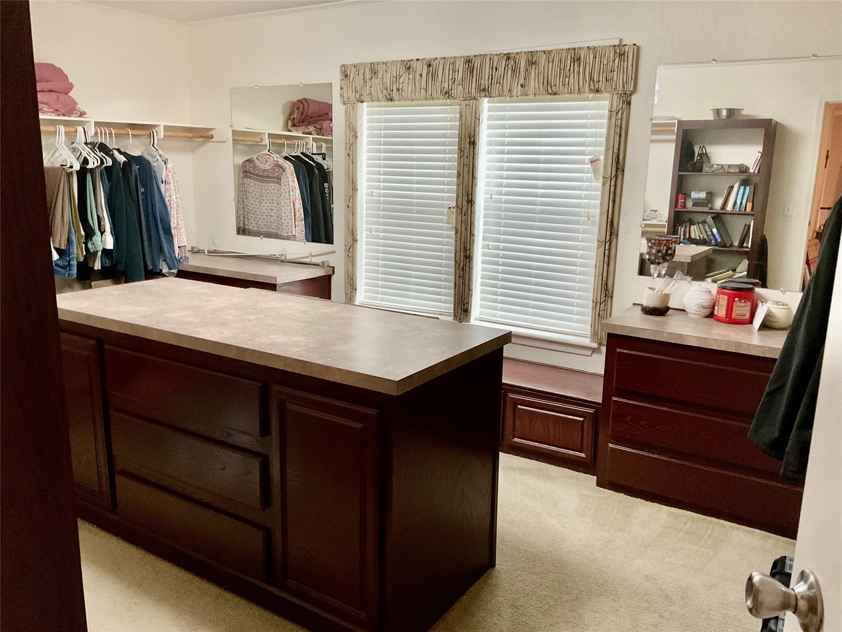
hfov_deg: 61.7
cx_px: 421
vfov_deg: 48.2
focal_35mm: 29
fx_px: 705
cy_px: 316
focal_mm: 3
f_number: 1.8
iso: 200
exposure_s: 1/40
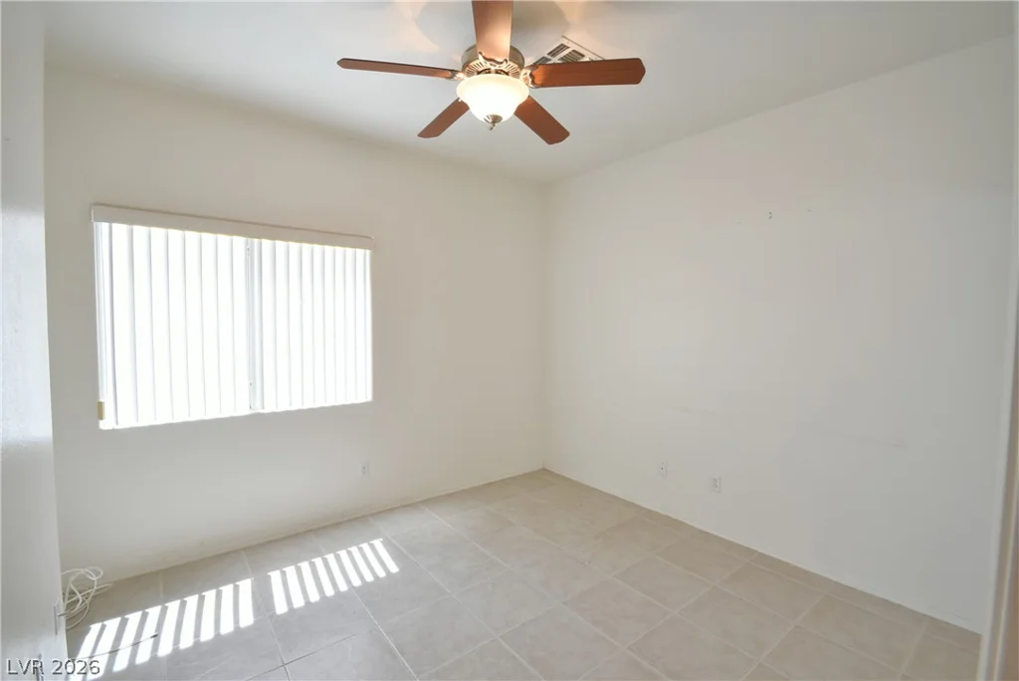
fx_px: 425
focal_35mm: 15
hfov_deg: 100.4
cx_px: 510
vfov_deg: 77.4
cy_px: 340
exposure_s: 1/15
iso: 1000
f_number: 7.1
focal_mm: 10
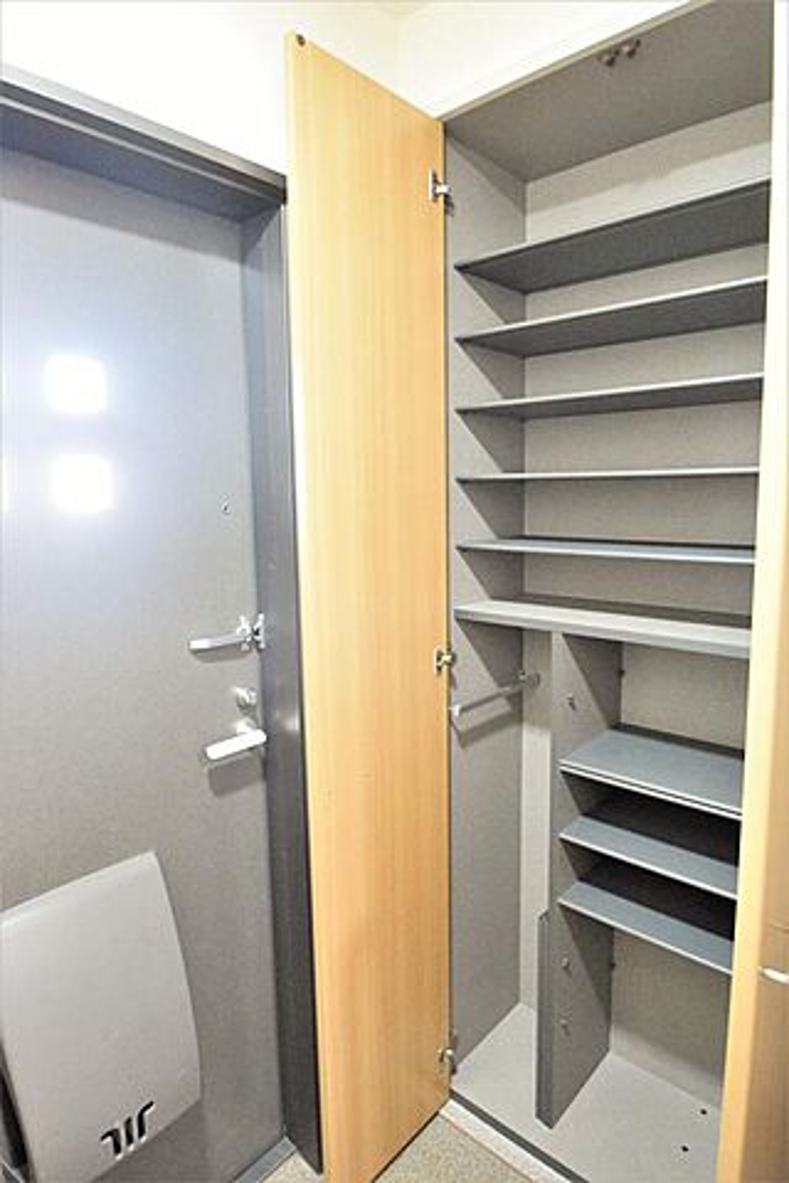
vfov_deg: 85.4
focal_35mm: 20
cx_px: 394
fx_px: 641
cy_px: 592
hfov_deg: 63.2
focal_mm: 13
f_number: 5
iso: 12800
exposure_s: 1/100
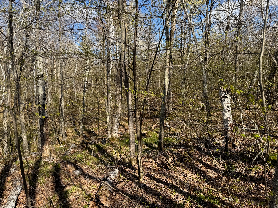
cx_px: 139
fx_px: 193
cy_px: 104
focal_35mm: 24
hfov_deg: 71.6
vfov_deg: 56.8
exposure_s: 1/1923
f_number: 1.78
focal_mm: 6.76
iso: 80
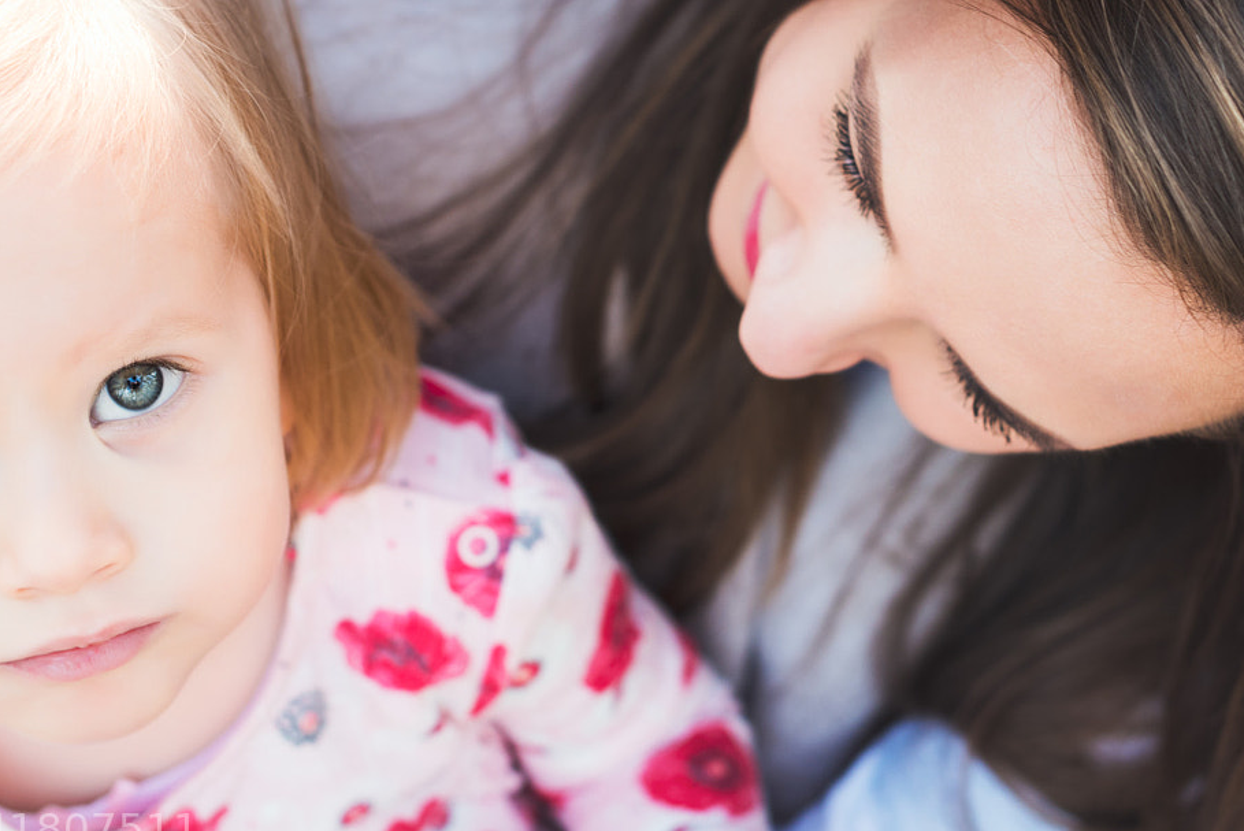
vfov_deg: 15.5
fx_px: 3042
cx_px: 576
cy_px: 205
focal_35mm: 88
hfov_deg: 23.1
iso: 200
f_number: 3.5
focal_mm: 50
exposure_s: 1/100
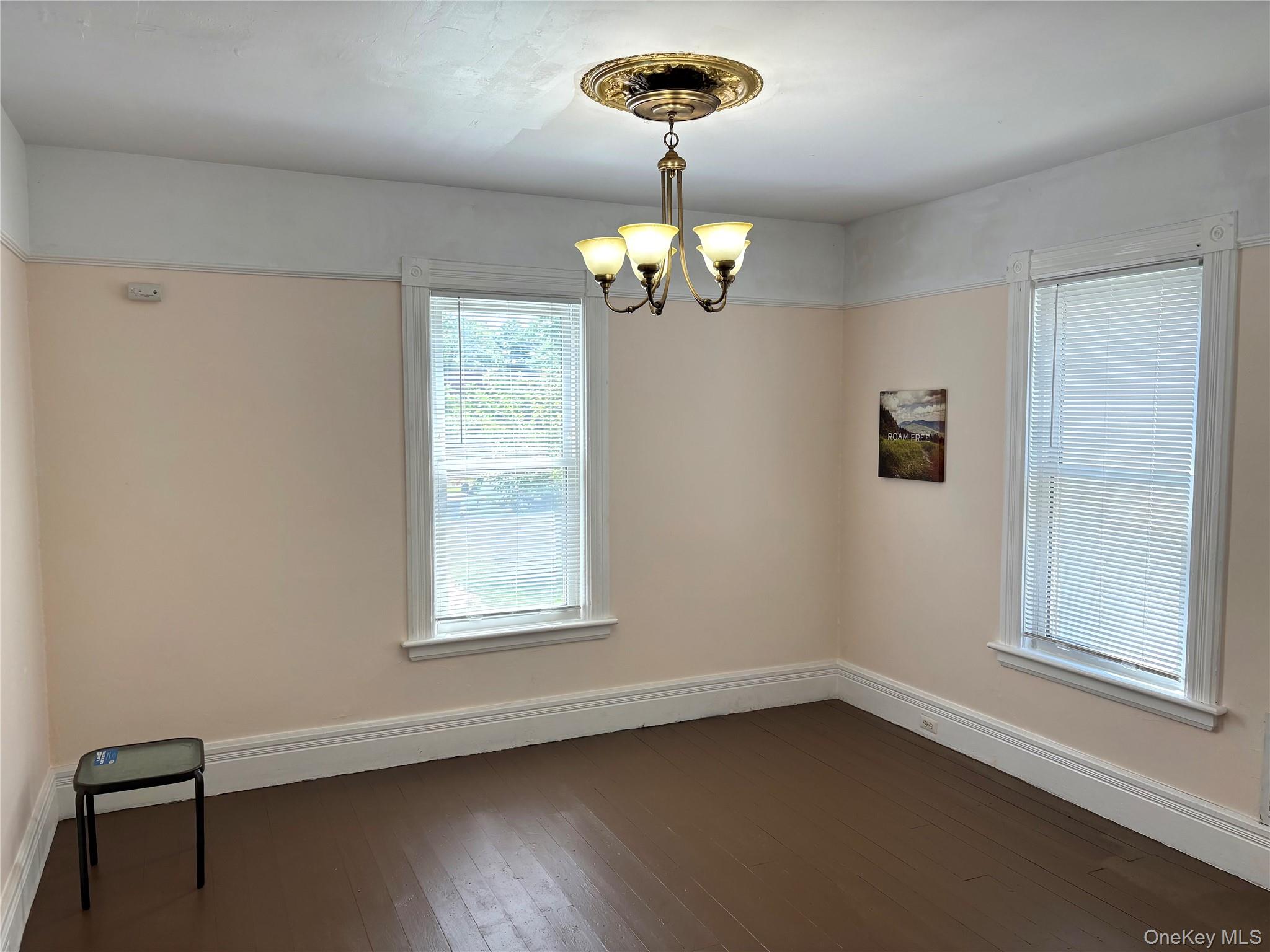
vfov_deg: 53.1
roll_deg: +0.0
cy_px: 476
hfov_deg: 67.3
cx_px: 635
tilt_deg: -5.0
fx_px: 954
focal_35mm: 26
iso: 40
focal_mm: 5.96
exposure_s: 1/120
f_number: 1.6
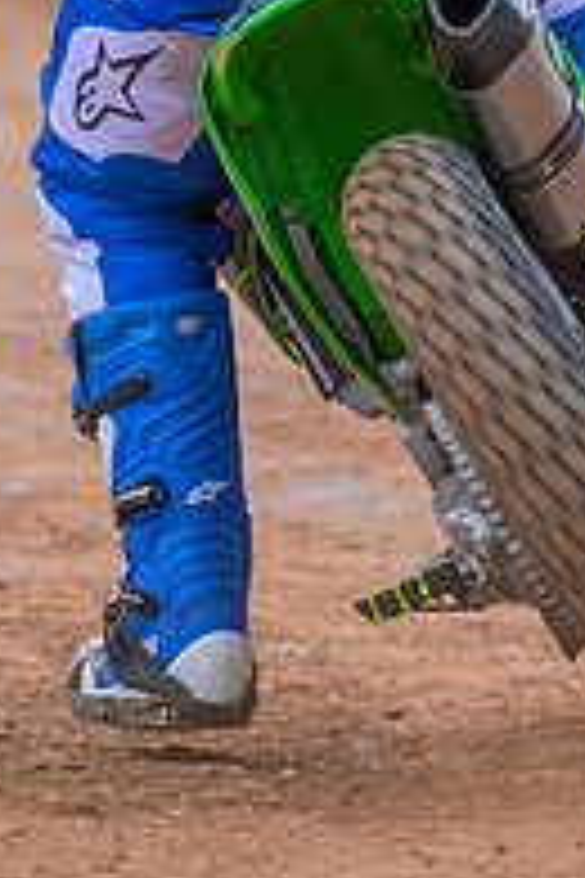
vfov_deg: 2.1
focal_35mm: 1002
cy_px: -102
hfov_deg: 1.4
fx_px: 24422
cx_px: 285
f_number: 2.8
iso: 50
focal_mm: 190
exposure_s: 1/320
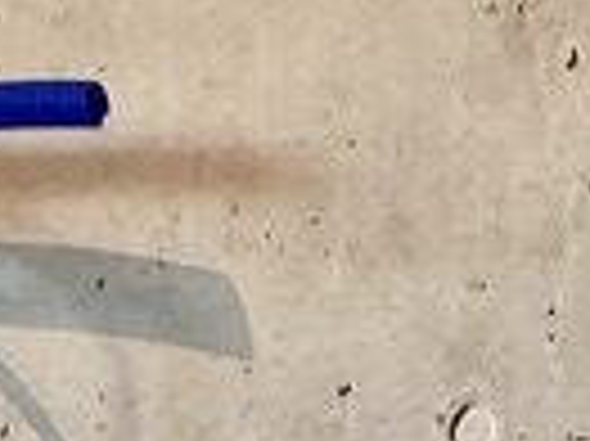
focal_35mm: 219
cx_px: 1477
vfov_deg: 6.1
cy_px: 1498
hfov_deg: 8.2
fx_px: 3729
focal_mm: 3.99
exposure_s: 1/50
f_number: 1.8
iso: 64
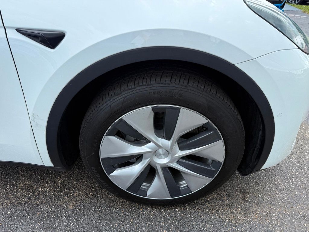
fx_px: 214
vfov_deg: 56.8
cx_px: 154
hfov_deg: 71.6
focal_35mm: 24
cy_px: 116
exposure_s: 1/1271
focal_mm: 6.76
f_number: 1.78
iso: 80
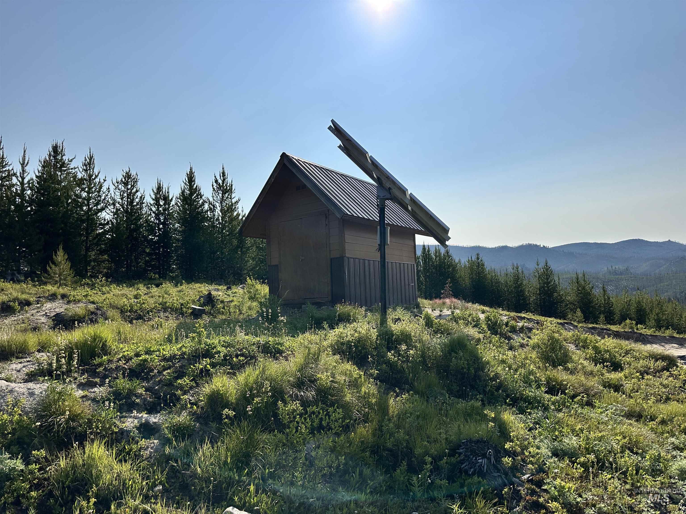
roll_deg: +2.1
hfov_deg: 71.6
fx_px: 476
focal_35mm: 24
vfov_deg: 56.8
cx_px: 343
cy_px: 257
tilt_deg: +7.8
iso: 80
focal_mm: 6.86
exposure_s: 1/15625
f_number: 1.78
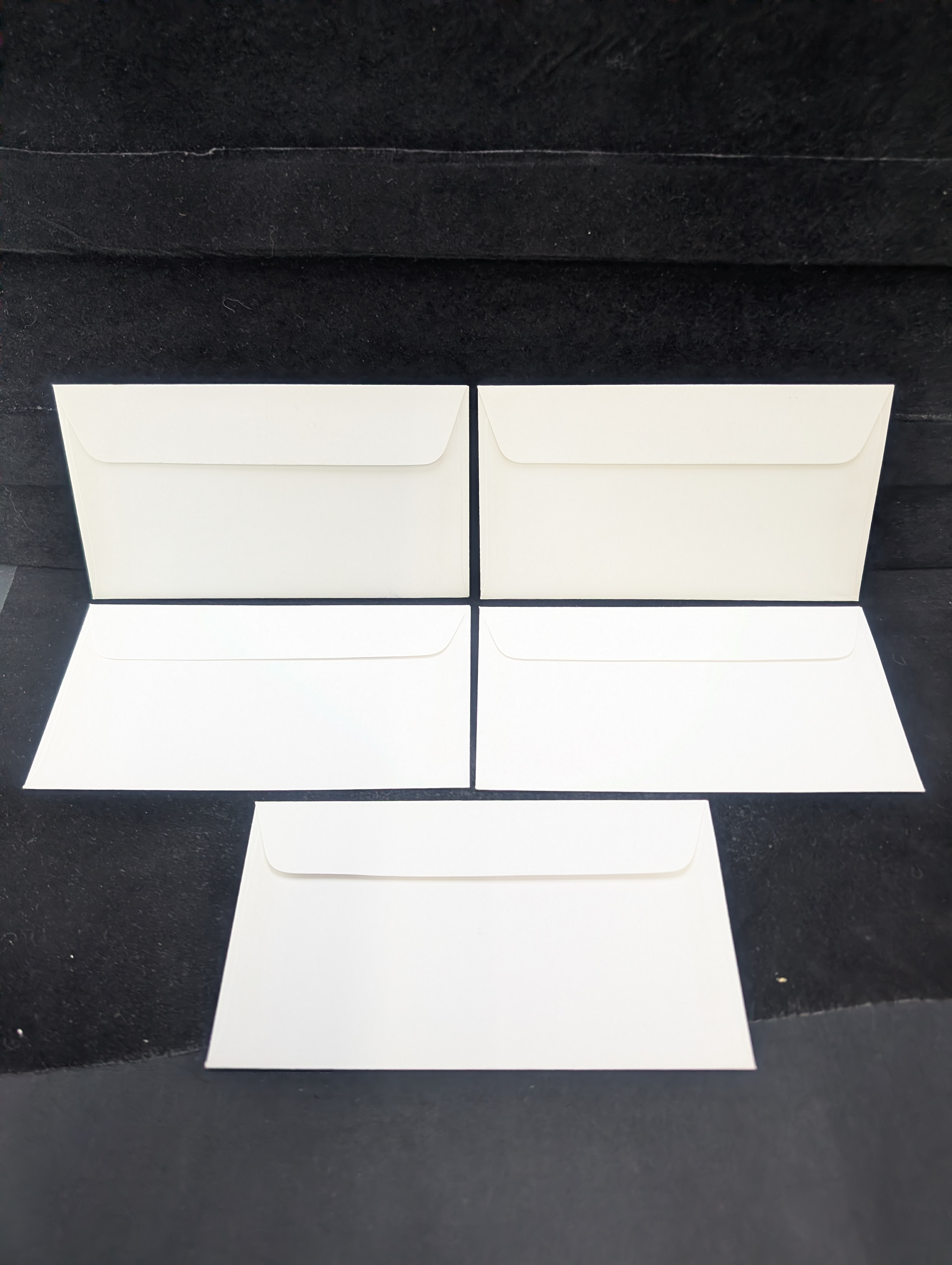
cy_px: 632
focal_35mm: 24
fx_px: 878
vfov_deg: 71.5
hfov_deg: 56.9
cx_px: 476
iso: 505
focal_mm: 6.9
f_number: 1.68
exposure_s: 1/120
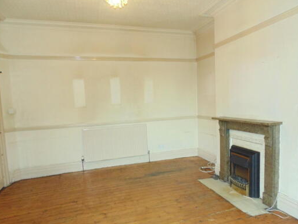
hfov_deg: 69.2
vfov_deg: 54.8
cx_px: 164
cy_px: 123
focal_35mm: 25
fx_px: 215
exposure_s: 1/20
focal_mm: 4
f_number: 3.1
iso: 400
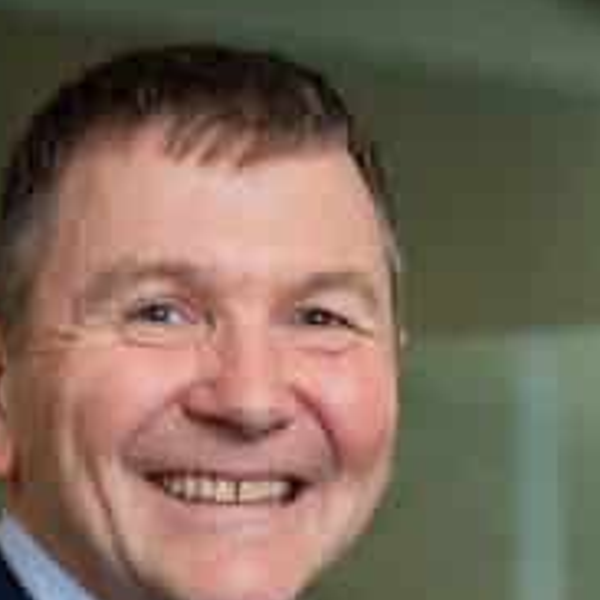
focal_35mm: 212
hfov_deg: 8.2
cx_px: 174
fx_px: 4157
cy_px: 590
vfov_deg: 8.2
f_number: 2.8
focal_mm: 59
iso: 100
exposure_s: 1/80
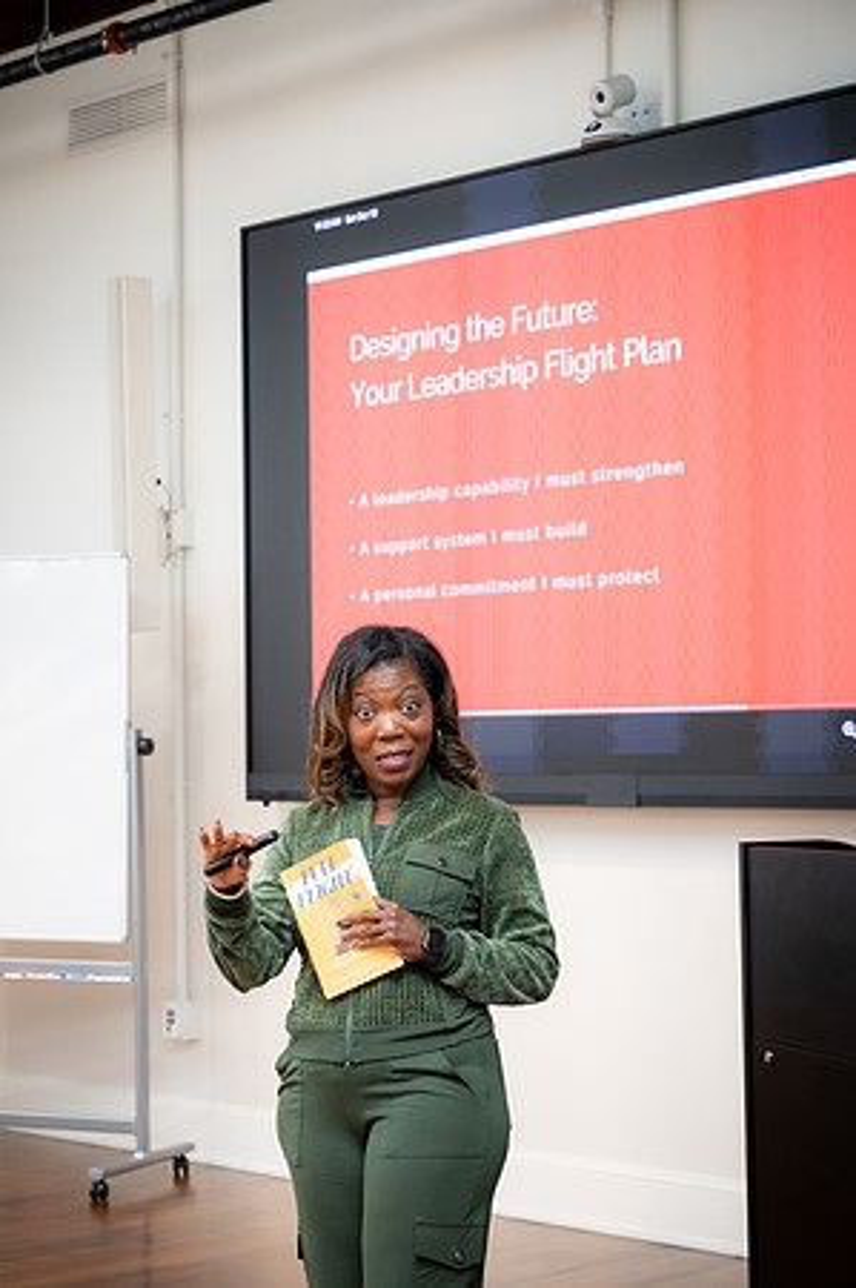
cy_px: 644
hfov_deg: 19.4
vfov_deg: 28.9
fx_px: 2502
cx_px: 428
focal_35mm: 70
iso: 2500
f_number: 5
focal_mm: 70
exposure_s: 1/250
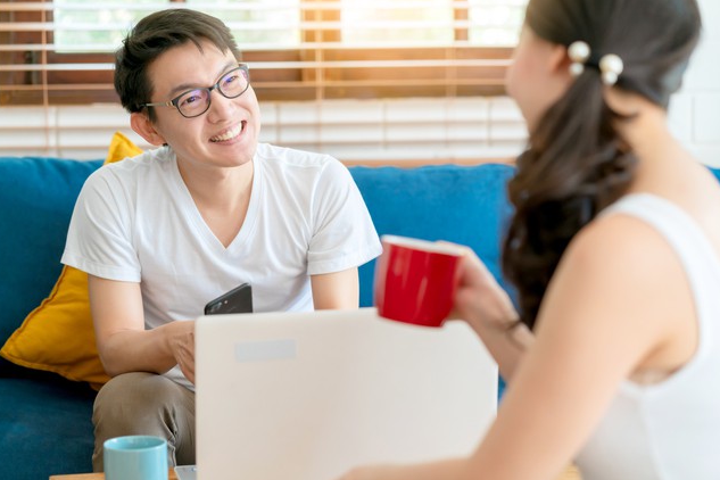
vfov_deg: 15.9
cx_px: 358
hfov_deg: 23.6
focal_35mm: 86
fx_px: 1720
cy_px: 242
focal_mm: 85
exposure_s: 1/320
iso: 800
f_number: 3.2
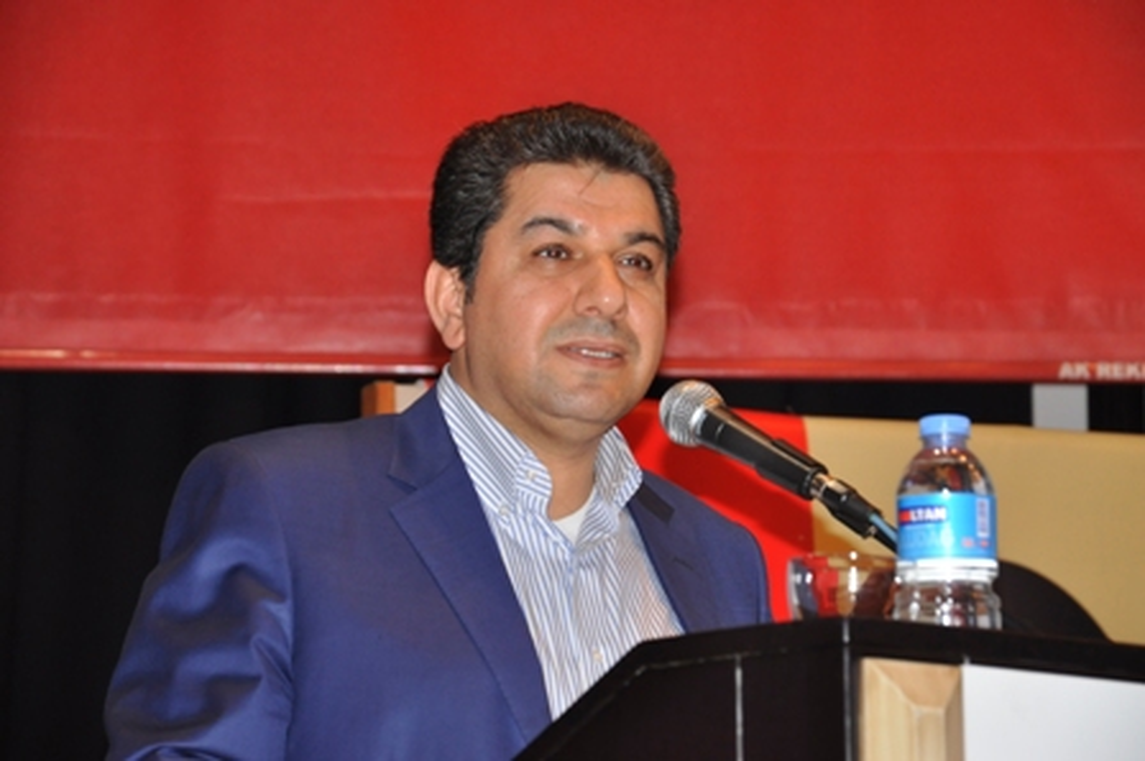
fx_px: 5006
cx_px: 572
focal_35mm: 158
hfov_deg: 13.0
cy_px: 380
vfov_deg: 8.7
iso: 800
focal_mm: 105
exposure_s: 1/30
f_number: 8
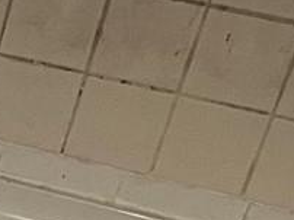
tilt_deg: -40.6
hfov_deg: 8.3
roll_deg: -3.3
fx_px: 1748
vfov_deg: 6.7
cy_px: 565
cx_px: -557
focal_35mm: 206
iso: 320
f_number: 1.6
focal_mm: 5.1
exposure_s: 1/60
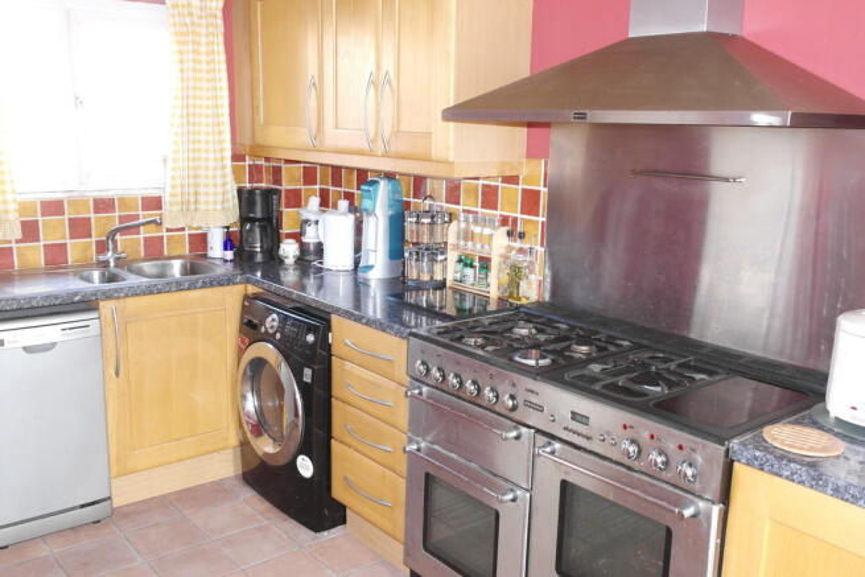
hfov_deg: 57.2
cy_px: 288
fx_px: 793
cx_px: 432
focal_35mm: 33
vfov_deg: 40.0
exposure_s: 1/40
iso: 800
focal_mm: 22
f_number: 5.6
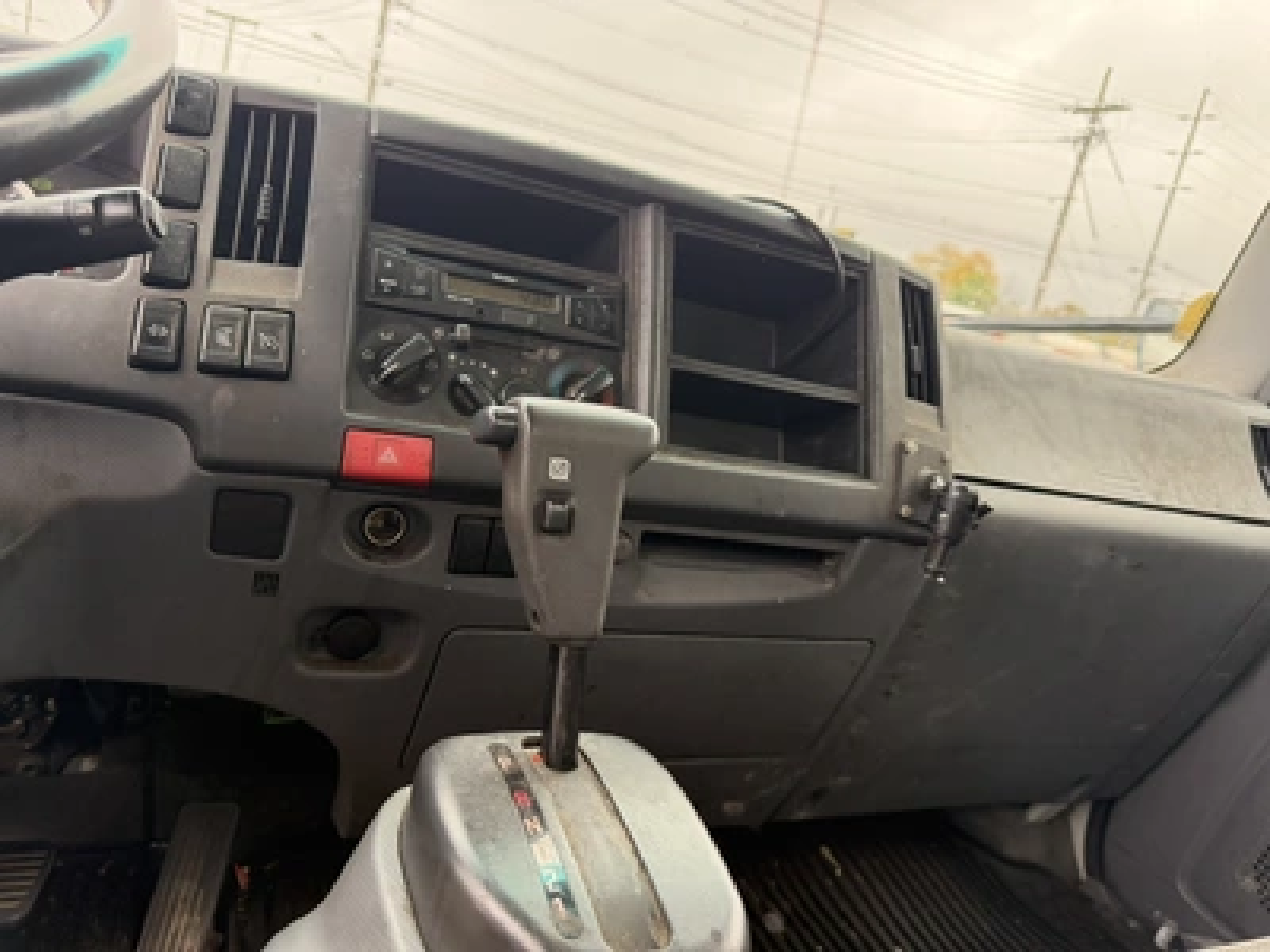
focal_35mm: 24
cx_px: 635
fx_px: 881
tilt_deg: -10.1
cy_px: 476
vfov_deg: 56.8
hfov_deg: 71.6
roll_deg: -11.3
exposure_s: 1/122
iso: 200
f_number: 1.78
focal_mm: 6.76
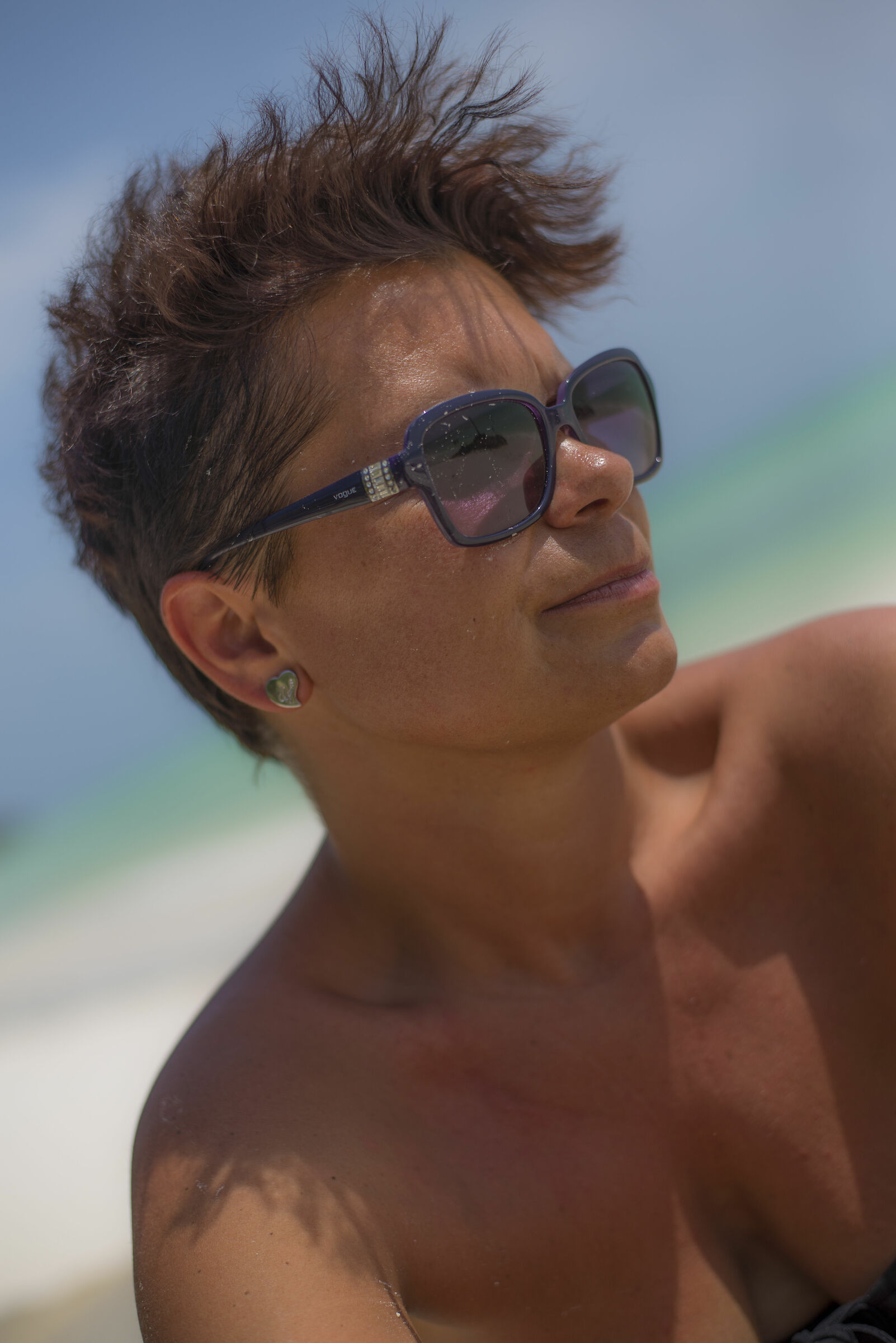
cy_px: 672
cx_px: 448
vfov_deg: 39.6
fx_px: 1865
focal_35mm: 50
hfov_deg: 27.0
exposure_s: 1/4000
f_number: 2.8
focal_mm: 50
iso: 64
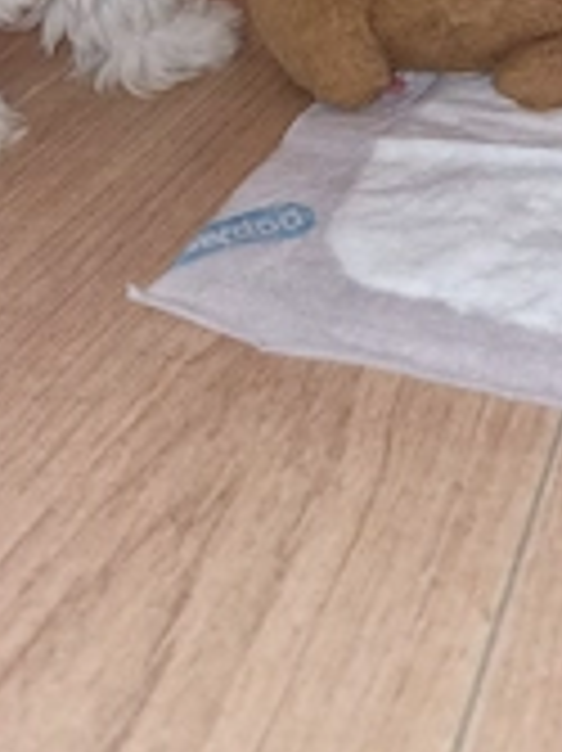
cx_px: 306
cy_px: -5
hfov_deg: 26.5
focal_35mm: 55
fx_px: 1192
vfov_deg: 32.1
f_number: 1.8
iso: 250
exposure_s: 1/25
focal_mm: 6.4
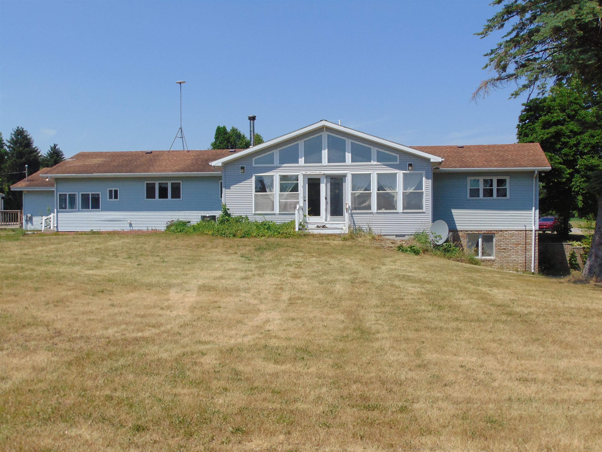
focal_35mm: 42
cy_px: 226
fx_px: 730
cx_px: 301
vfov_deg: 34.3
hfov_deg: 44.8
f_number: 8.7
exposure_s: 1/250
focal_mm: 7.6
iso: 80
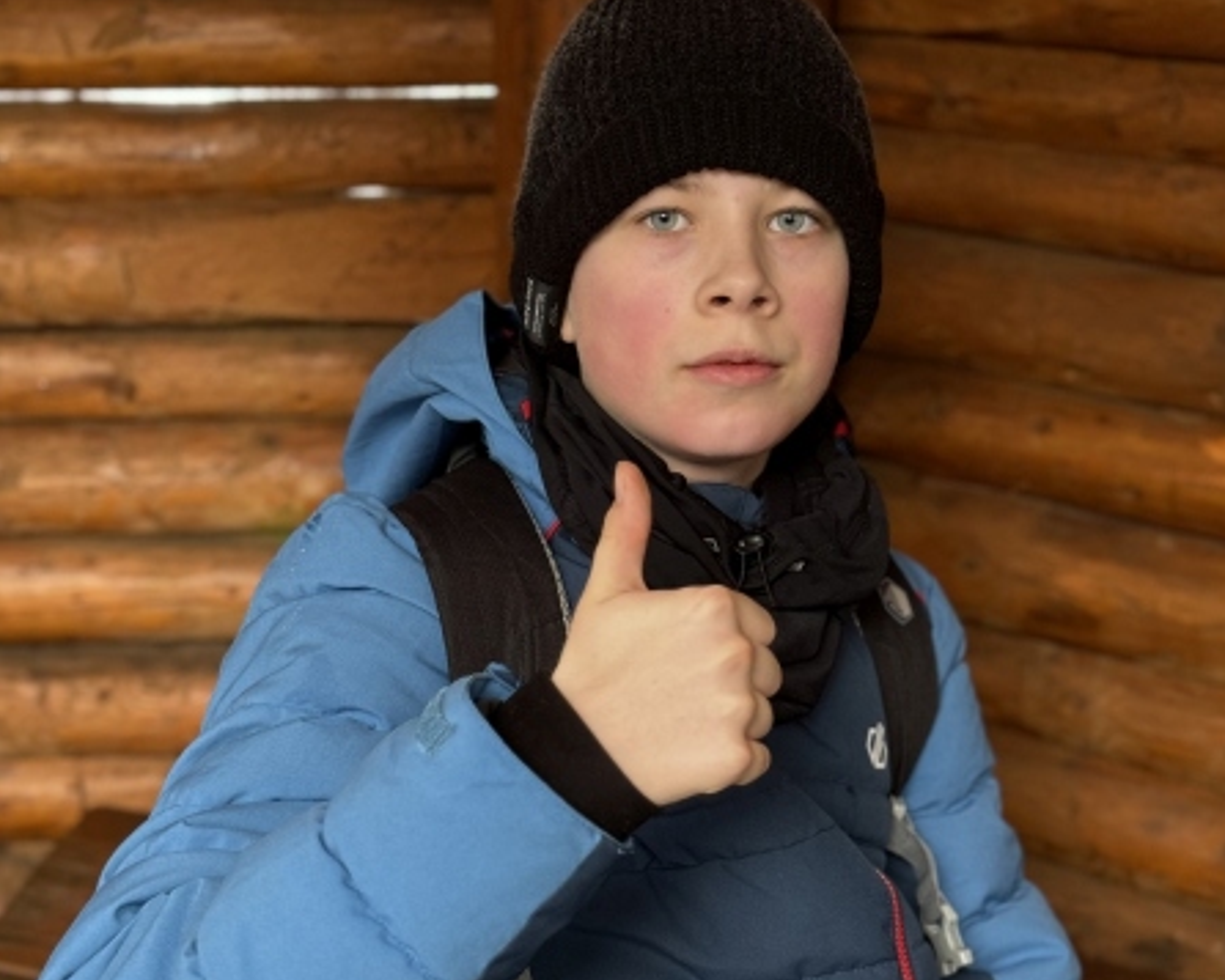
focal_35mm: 63
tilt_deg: -21.5
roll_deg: -0.9
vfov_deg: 24.1
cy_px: 637
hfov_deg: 30.0
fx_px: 2285
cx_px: 615
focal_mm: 6.86
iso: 160
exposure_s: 1/60
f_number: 1.78
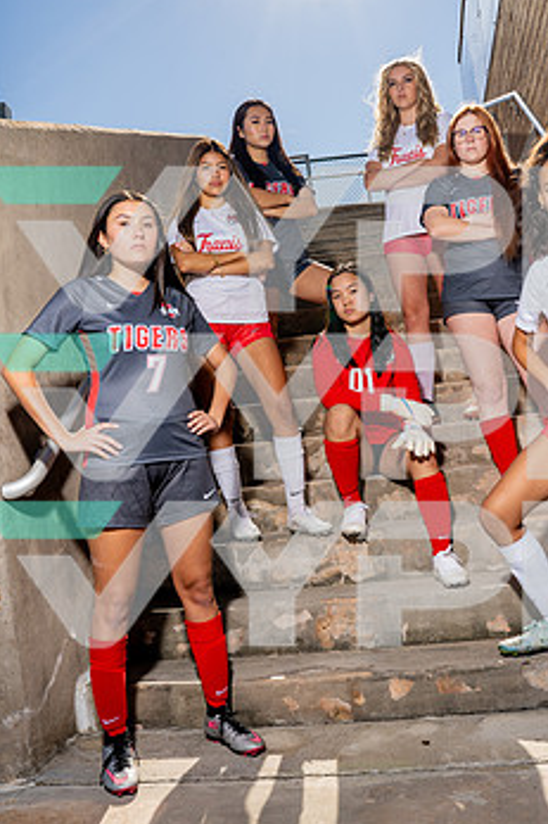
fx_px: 800
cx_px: 334
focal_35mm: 35
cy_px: 408
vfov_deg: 54.5
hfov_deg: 37.6
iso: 100
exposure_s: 1/250
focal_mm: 27
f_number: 8
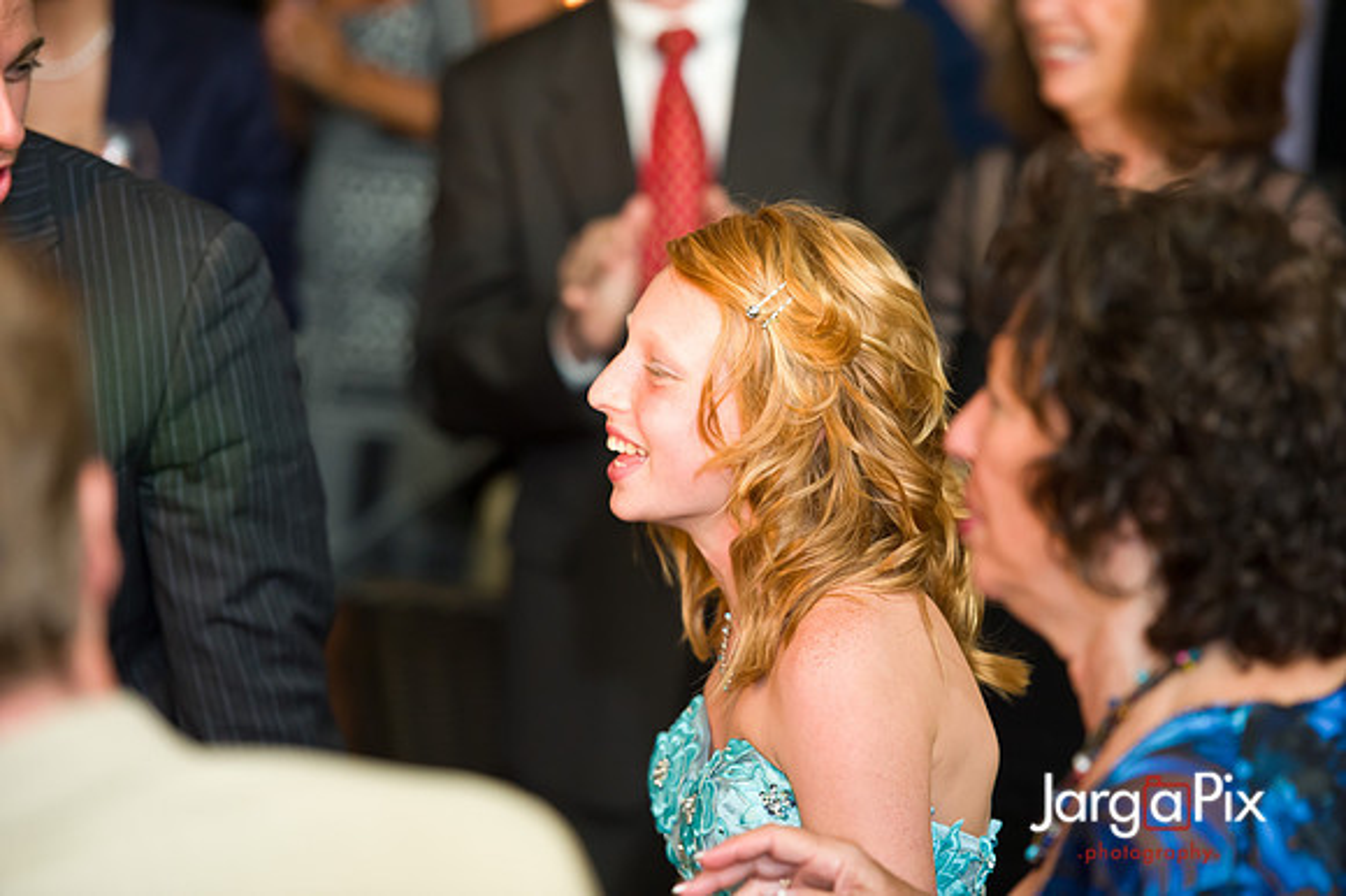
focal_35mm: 160
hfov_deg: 12.8
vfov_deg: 8.6
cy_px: 448
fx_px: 5979
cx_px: 673
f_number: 3.2
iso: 1600
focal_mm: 160
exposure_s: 1/125
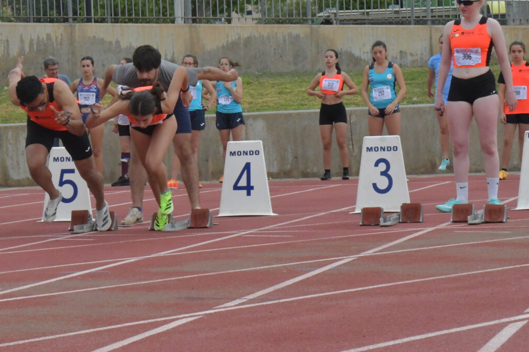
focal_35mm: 145
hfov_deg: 14.0
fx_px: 2131
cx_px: 10
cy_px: 174
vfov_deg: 9.5
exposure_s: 1/640
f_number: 10
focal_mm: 48
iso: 1600
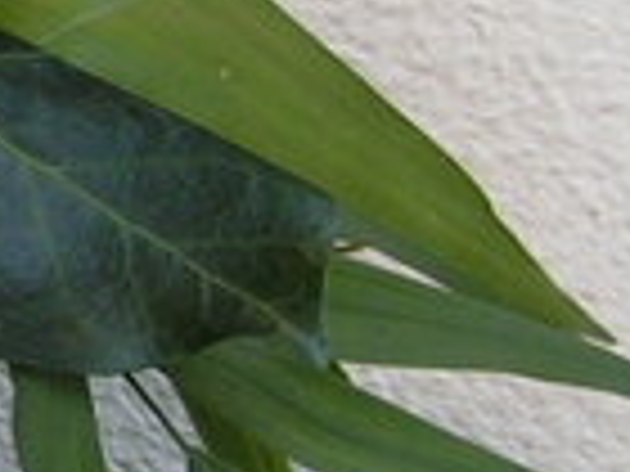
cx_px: -740
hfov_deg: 9.1
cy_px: -9
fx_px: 3658
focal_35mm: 201
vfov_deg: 7.4
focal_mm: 5.8
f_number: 3.5
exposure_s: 1/50
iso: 50
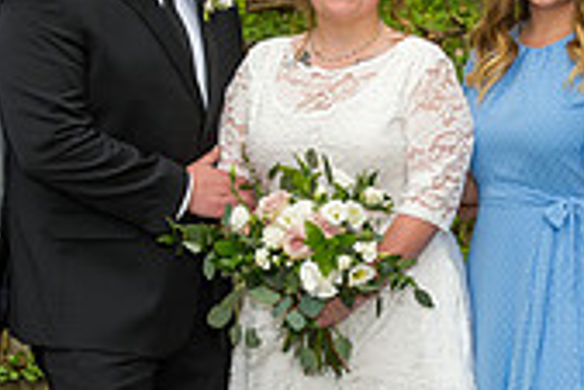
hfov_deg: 14.4
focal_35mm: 142
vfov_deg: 9.7
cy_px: 273
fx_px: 2305
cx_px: 347
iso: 100
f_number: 4.8
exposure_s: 1/125
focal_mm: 36
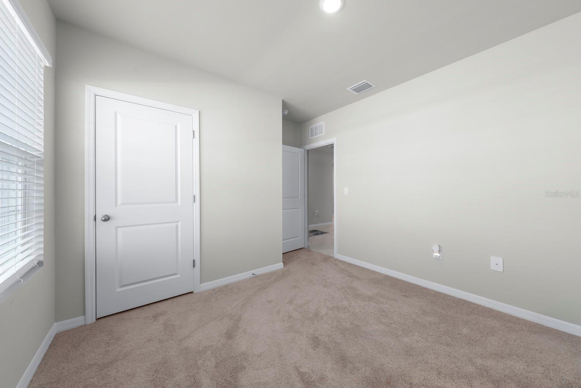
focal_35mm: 13
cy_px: 194
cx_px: 290
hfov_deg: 108.3
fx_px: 210
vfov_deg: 85.5
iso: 400
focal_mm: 13
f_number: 11
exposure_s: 1/3
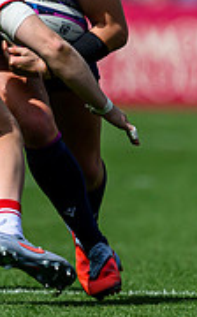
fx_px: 26095
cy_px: -17
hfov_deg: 0.4
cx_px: 100
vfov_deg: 0.7
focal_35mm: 3028
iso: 500
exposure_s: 1/6400
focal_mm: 560
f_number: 4
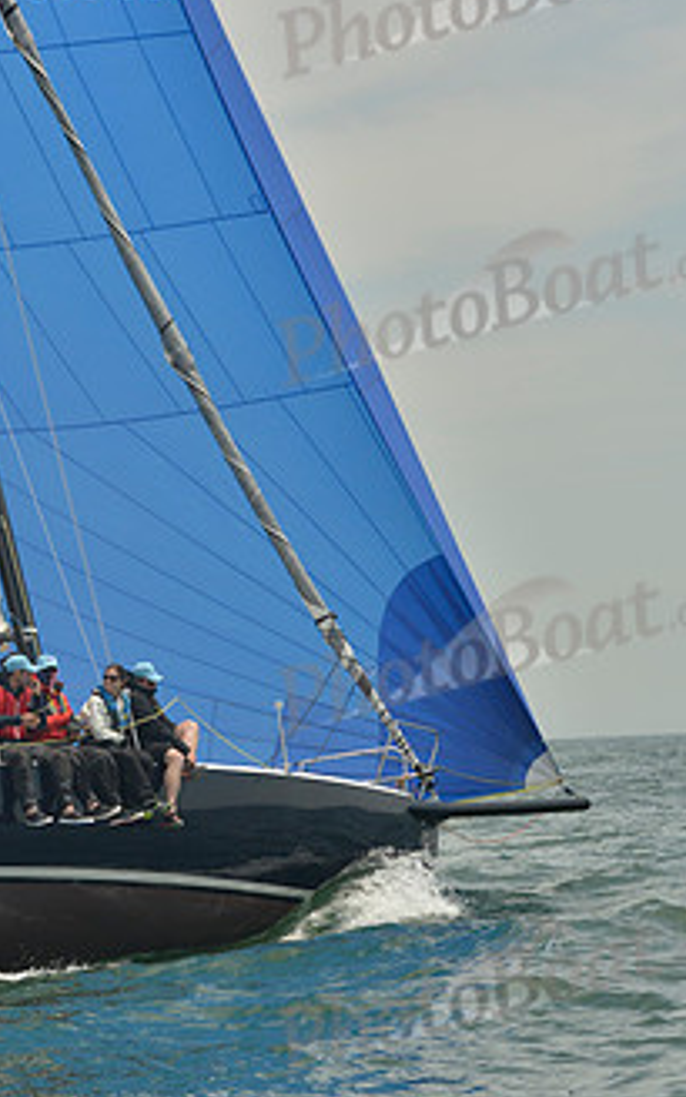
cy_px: 520
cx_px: 107
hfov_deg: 10.4
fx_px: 3769
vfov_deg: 16.6
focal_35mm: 126
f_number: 8
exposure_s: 1/1250
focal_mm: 70
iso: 280
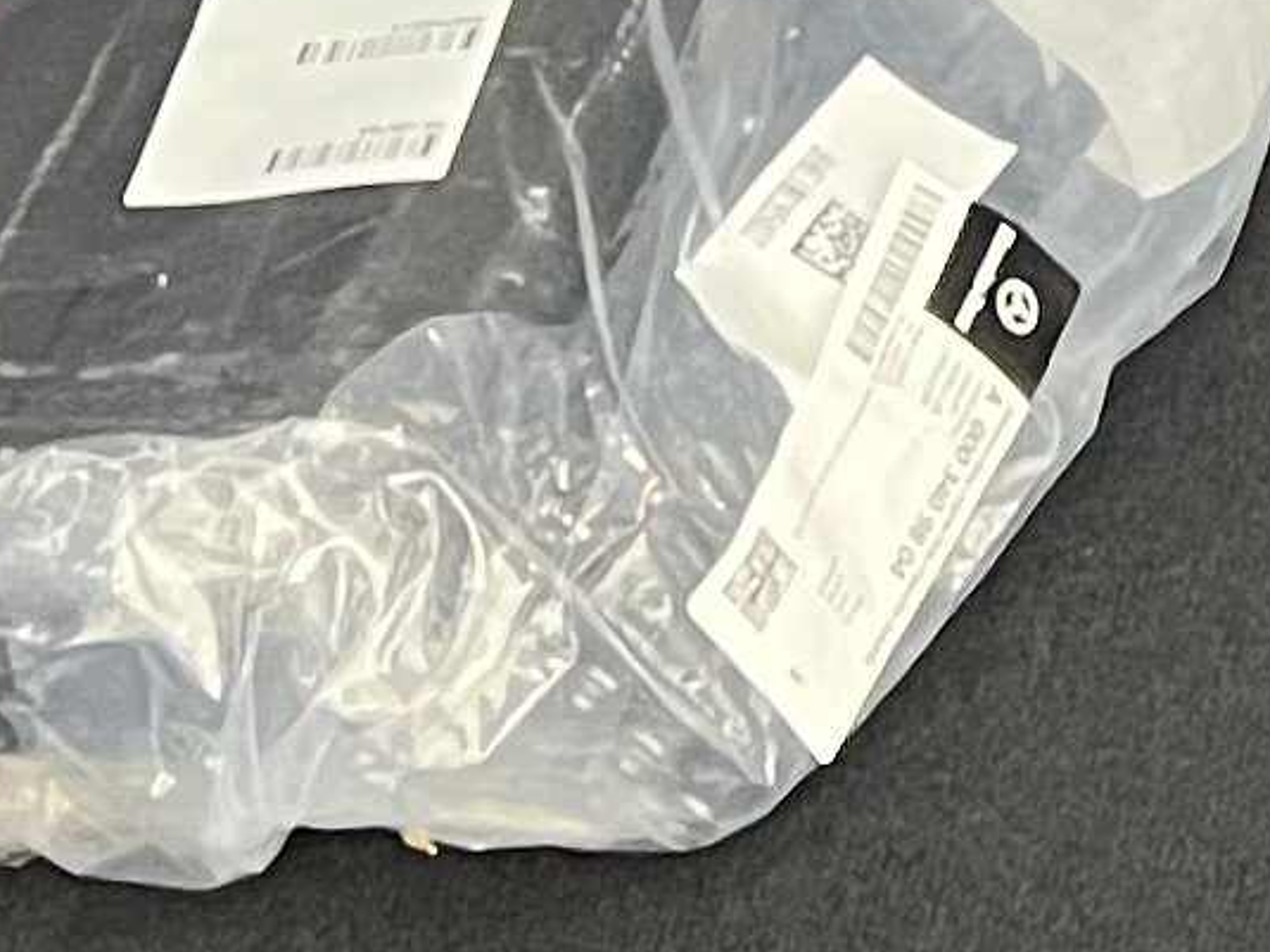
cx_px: 2177
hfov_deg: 9.7
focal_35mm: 196
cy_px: -204
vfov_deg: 7.5
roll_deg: -0.4
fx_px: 7189
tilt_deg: -31.9
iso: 500
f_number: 1.5
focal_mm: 5.7
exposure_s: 1/40
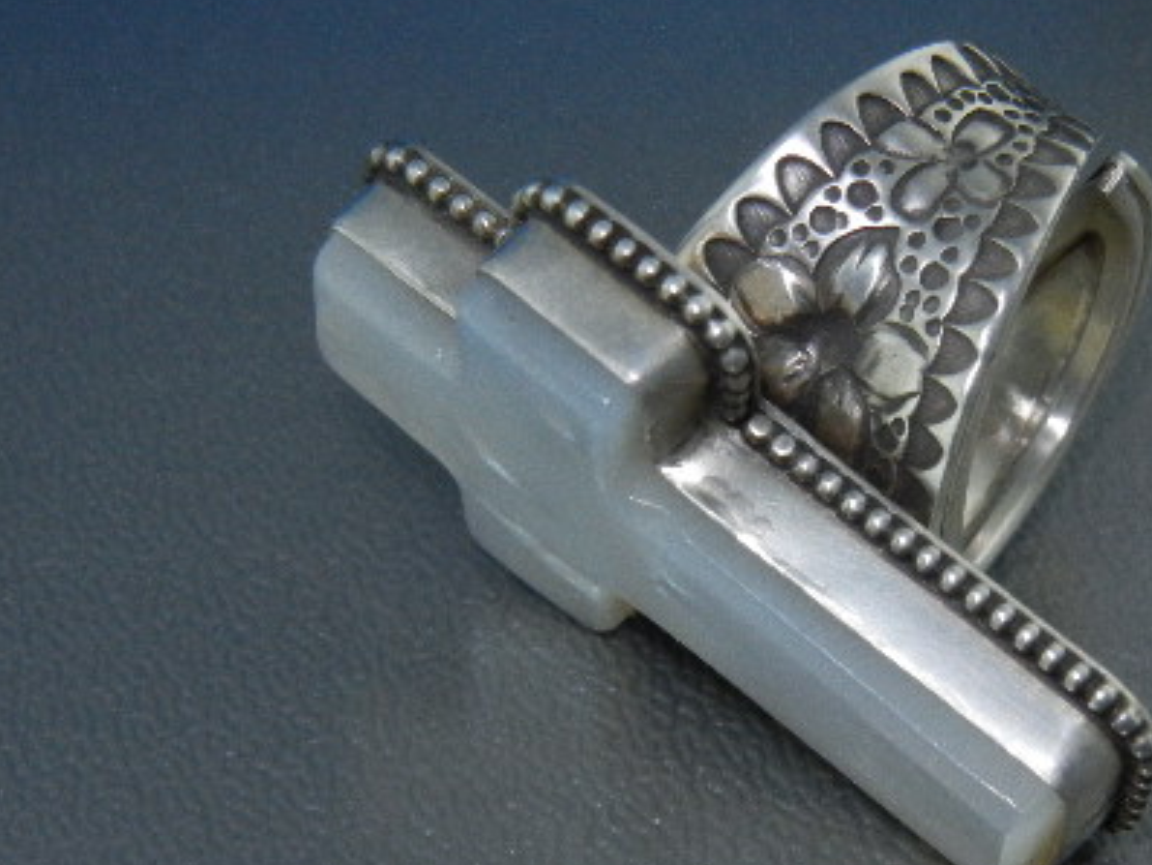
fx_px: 3162
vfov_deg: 15.5
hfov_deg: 20.6
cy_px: 557
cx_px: 760
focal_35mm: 95
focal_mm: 10.6
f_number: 8
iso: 518
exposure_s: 1/30
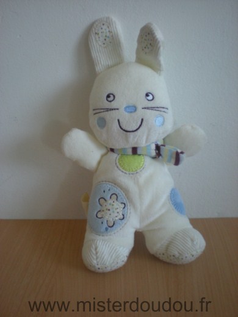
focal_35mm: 38
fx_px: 348
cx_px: 119
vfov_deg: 49.0
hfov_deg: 37.7
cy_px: 158
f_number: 3.1
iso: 200
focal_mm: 6.3
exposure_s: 1/30.4
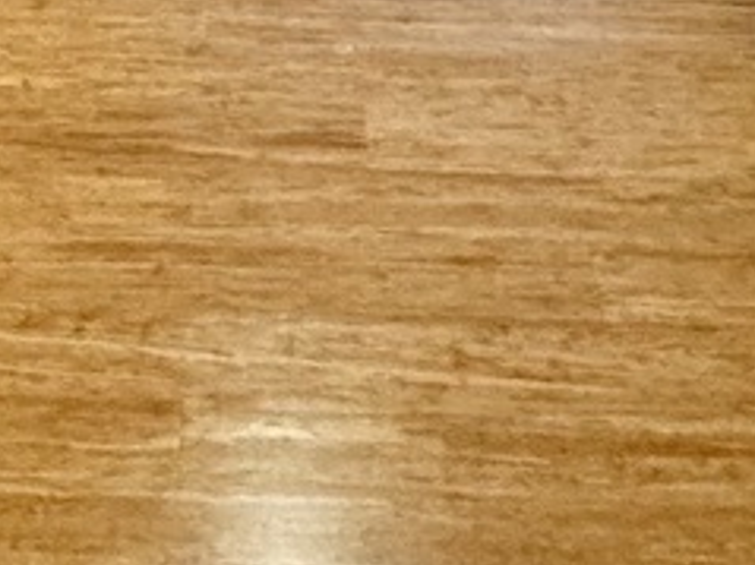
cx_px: 208
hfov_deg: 22.1
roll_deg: +0.4
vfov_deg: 10.9
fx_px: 1918
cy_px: -1138
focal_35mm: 88
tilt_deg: -2.4
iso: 250
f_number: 2.2
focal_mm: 2.22
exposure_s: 1/100
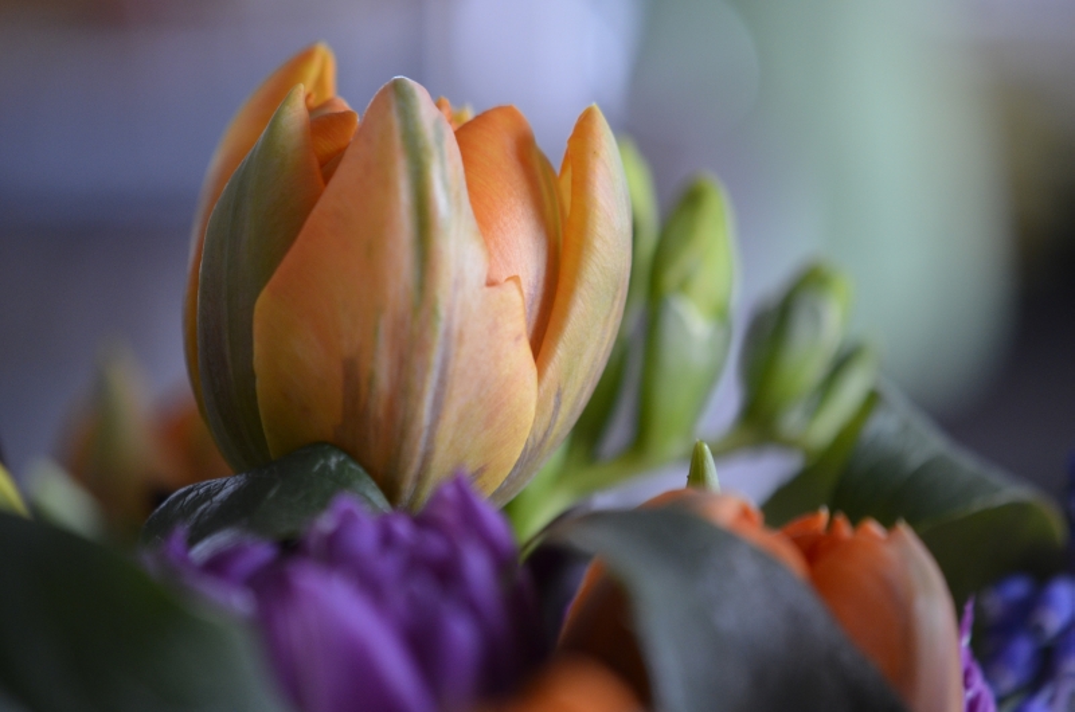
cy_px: 356
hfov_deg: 16.1
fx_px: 3800
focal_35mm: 128
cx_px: 538
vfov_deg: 10.7
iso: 1000
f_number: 3.8
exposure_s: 1/30
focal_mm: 85
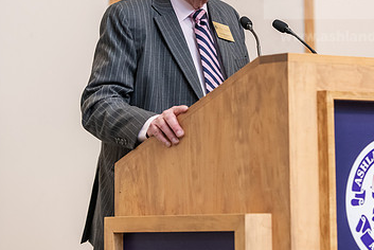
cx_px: 232
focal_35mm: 184
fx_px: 1913
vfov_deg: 7.5
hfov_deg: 11.2
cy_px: 59
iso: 2500
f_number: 3.2
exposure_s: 1/200
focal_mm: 112
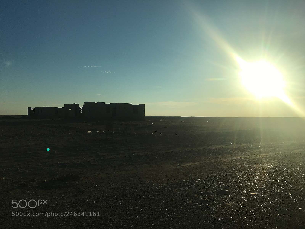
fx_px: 256
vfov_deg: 48.2
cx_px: 152
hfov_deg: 61.7
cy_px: 114
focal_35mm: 29
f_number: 2.2
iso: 25
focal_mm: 4.15
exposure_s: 1/4808
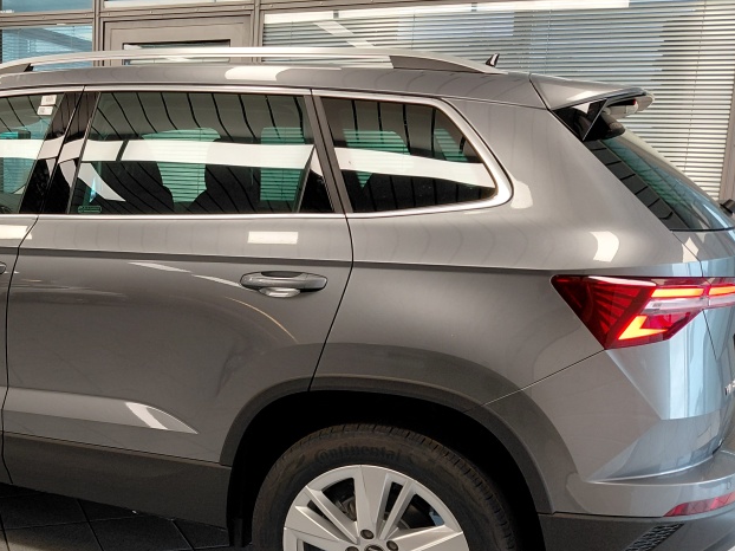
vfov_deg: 35.0
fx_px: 870
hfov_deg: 44.1
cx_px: 175
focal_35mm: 41
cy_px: 329
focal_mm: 4.69
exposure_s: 1/100
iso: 125
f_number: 1.8
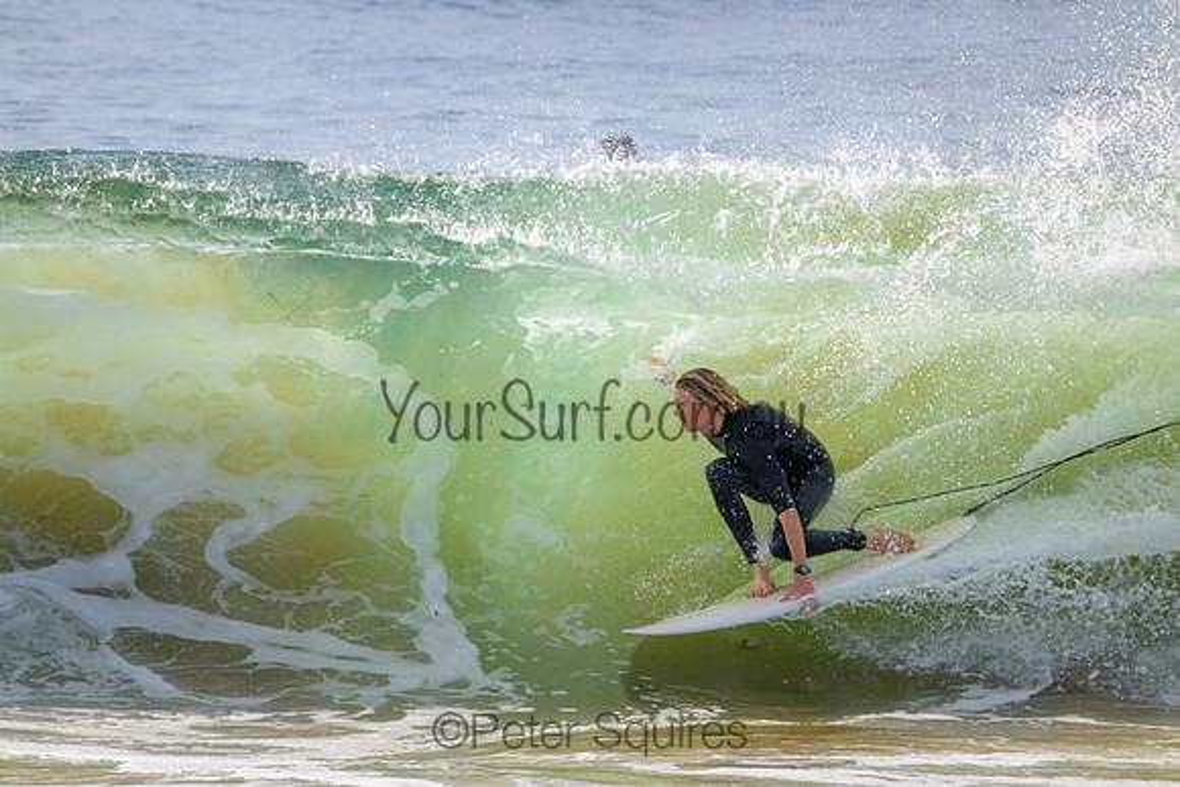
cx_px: 590
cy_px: 394
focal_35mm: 800
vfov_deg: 1.7
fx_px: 26227
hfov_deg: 2.6
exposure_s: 1/2000
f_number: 11
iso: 800
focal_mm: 800
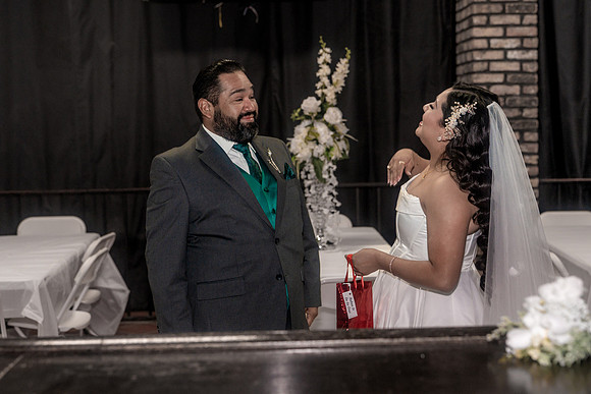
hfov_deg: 32.9
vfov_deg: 22.3
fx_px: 1002
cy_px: 197
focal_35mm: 61
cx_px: 296
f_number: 4
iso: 2000
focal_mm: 61
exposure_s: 1/250
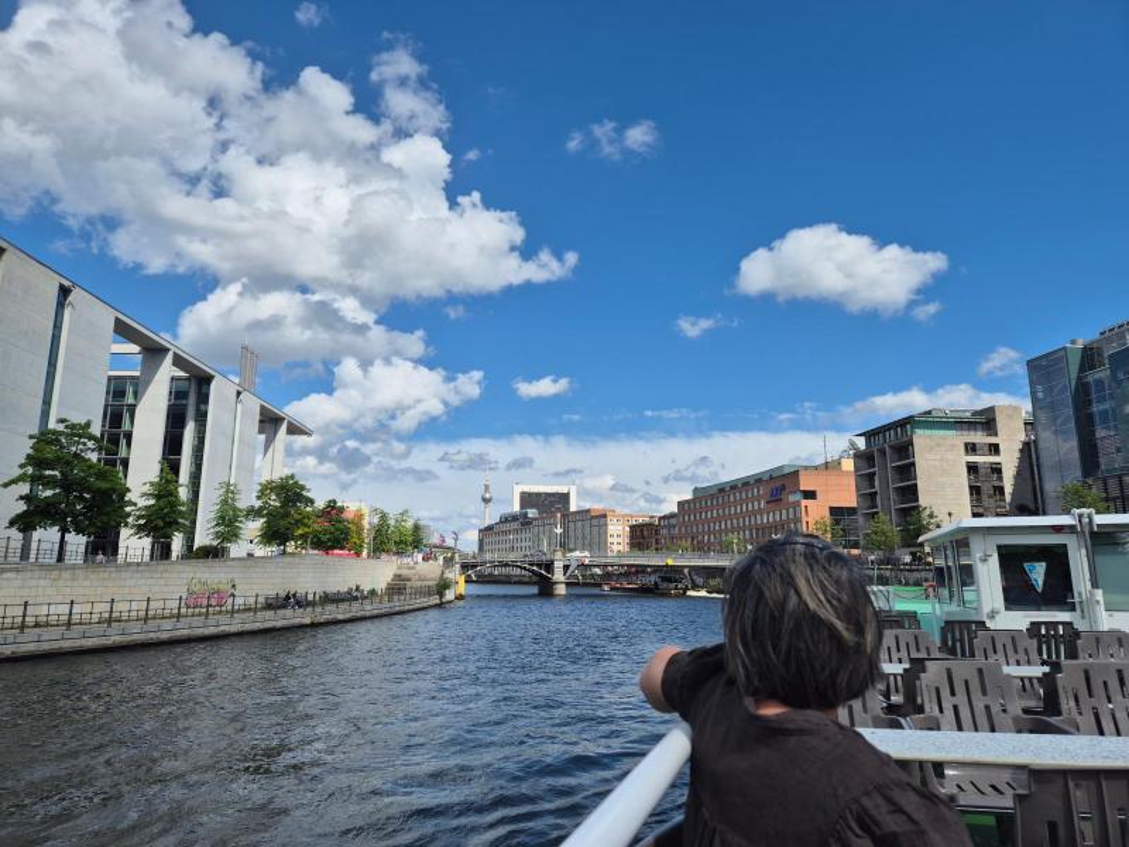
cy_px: 424
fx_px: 750
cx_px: 564
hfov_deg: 73.9
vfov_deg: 58.9
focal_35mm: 23
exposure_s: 1/2920
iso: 25
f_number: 1.8
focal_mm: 5.4
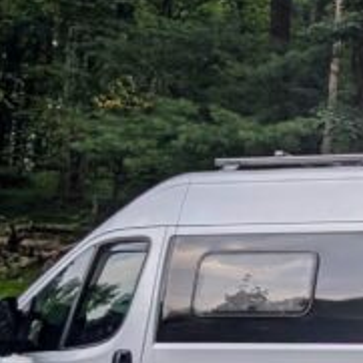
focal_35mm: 60
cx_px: 734
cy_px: 240
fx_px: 712
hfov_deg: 18.3
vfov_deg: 28.4
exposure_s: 1/303
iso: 52
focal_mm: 2.02
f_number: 1.7
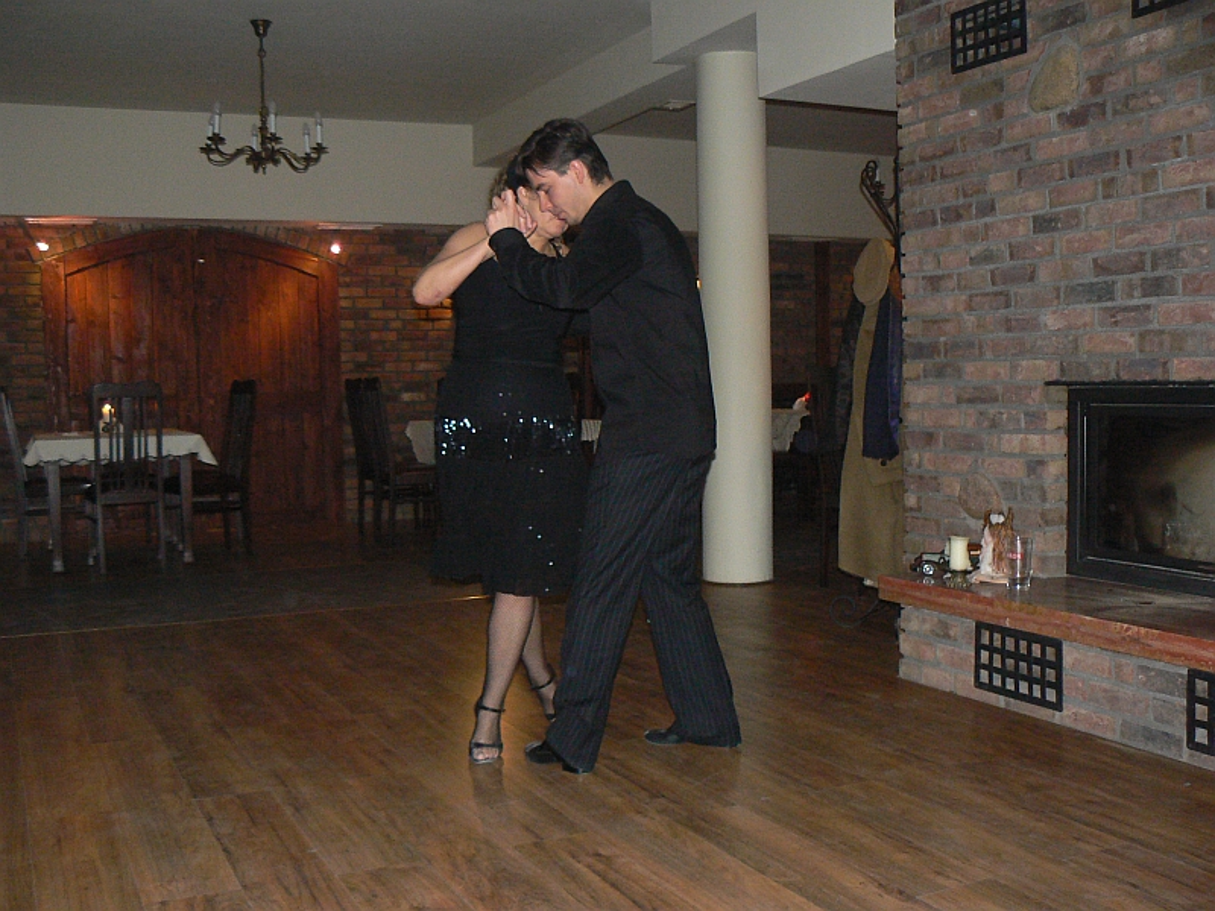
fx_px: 1264
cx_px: 608
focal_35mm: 36
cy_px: 456
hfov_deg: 51.4
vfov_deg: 39.7
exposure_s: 1/30
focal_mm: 6
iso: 200
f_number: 2.8
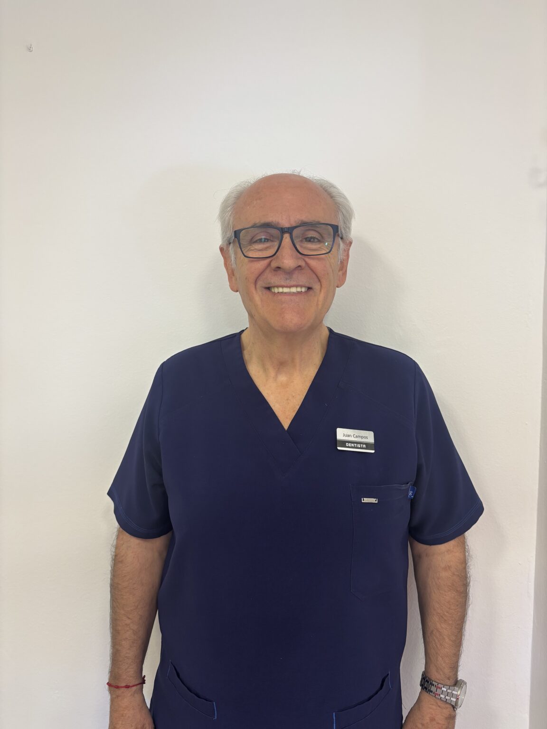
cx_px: 274
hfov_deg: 53.1
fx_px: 548
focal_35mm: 26
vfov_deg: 67.3
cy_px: 364
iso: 100
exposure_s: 1/50
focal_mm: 5.96
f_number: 1.6
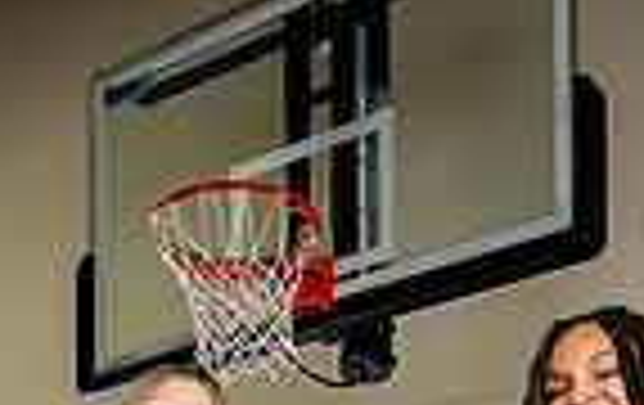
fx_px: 1653
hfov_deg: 22.0
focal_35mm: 94
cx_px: 293
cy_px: 1004
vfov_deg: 11.4
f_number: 7.1
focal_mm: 29.4
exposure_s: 1/200
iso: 640
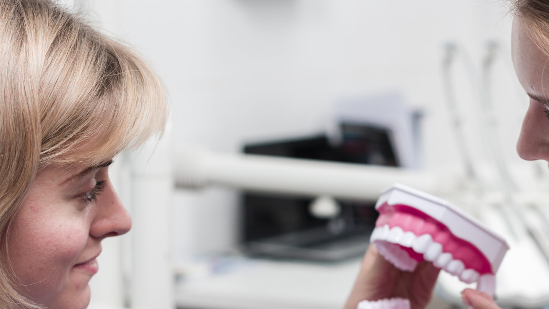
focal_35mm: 94
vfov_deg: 12.8
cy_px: 288
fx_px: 1369
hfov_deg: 22.6
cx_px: 377
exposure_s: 1/160
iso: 64
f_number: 3.5
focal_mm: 50
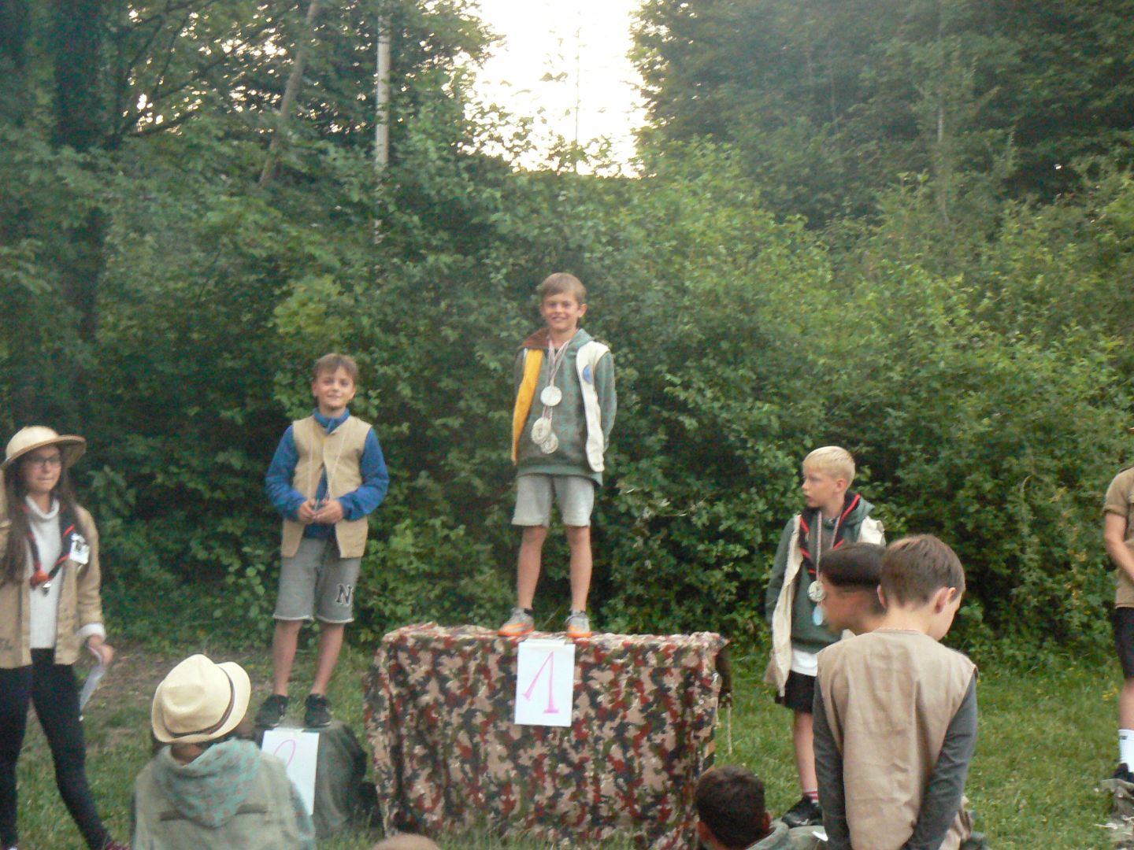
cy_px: 425
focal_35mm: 58
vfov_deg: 25.2
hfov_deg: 33.2
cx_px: 567
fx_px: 1900
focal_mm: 9.6
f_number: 7.1
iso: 400
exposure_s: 1/8
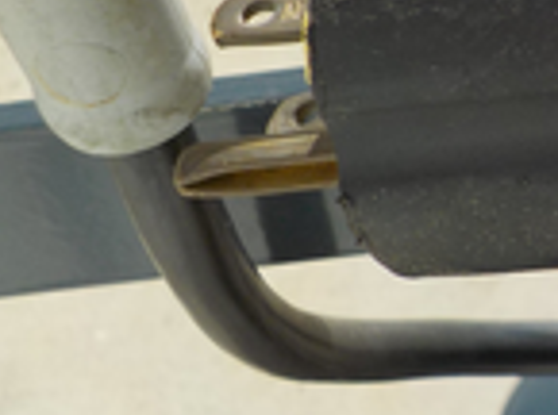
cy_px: 54
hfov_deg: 21.8
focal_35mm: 83
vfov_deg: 17.5
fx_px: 1335
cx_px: 681
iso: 125
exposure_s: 1/1250
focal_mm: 4.1
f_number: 3.3
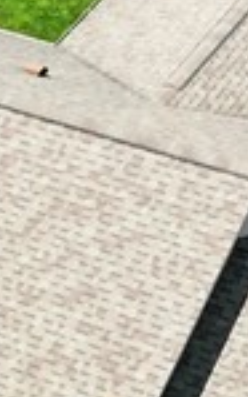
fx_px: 2252
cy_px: 581
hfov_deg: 6.2
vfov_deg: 9.8
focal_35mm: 208
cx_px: -171
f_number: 5.6
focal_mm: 10.26
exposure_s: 1/400
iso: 100
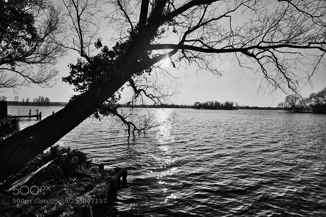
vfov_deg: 72.1
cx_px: 163
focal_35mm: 16
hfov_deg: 95.0
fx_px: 149
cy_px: 108
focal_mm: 11
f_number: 5
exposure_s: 1/4000
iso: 100
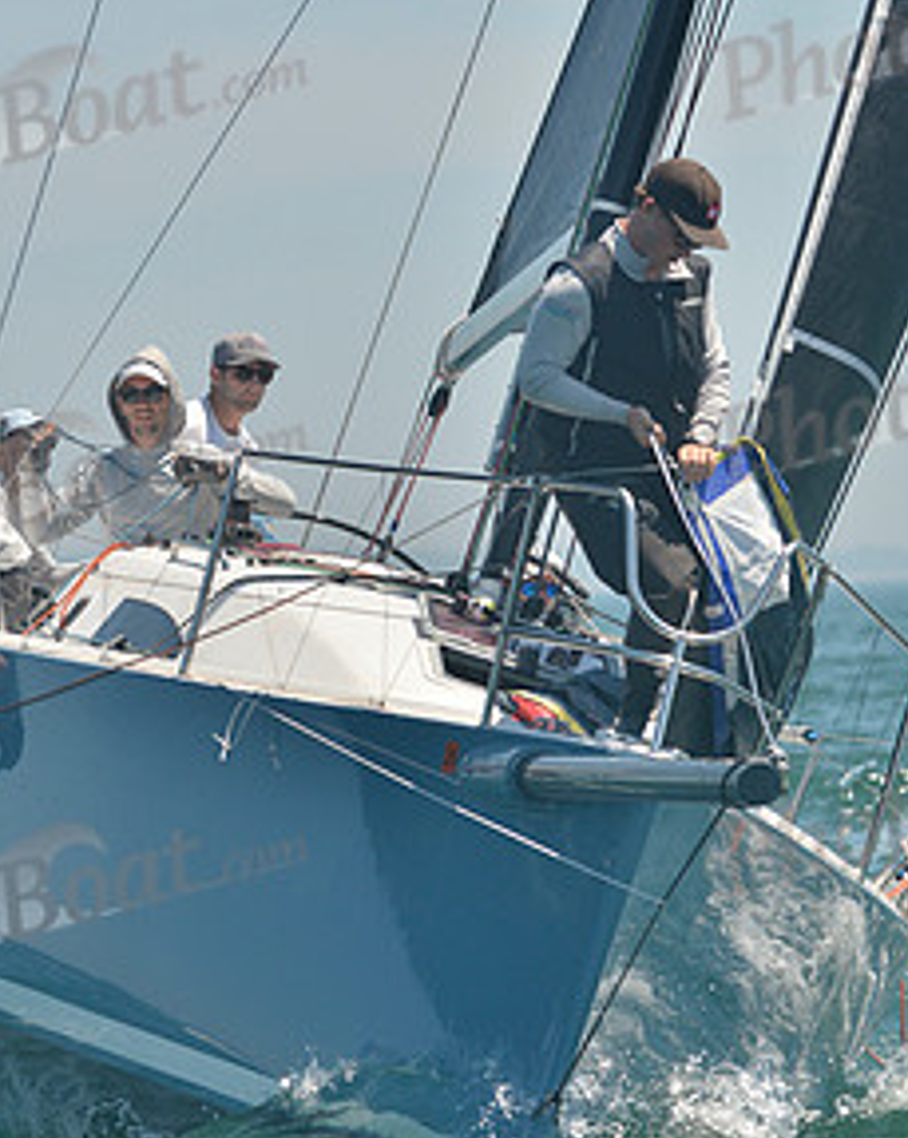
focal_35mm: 399
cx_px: 515
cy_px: 644
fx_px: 13424
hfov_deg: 3.9
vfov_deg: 4.9
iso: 280
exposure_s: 1/1000
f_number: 6.3
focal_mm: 210
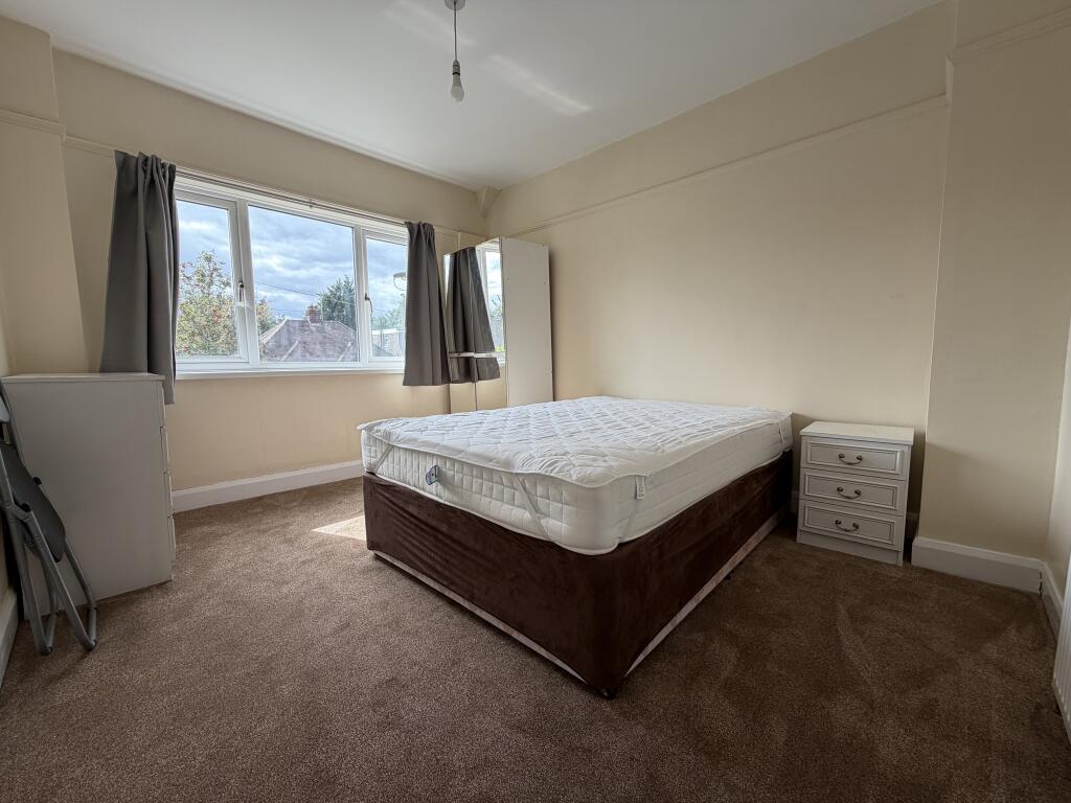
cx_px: 536
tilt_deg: -5.8
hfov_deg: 102.1
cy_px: 402
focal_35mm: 14
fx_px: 433
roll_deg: +0.5
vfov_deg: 85.7
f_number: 2.2
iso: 40
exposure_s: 1/201
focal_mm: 2.22
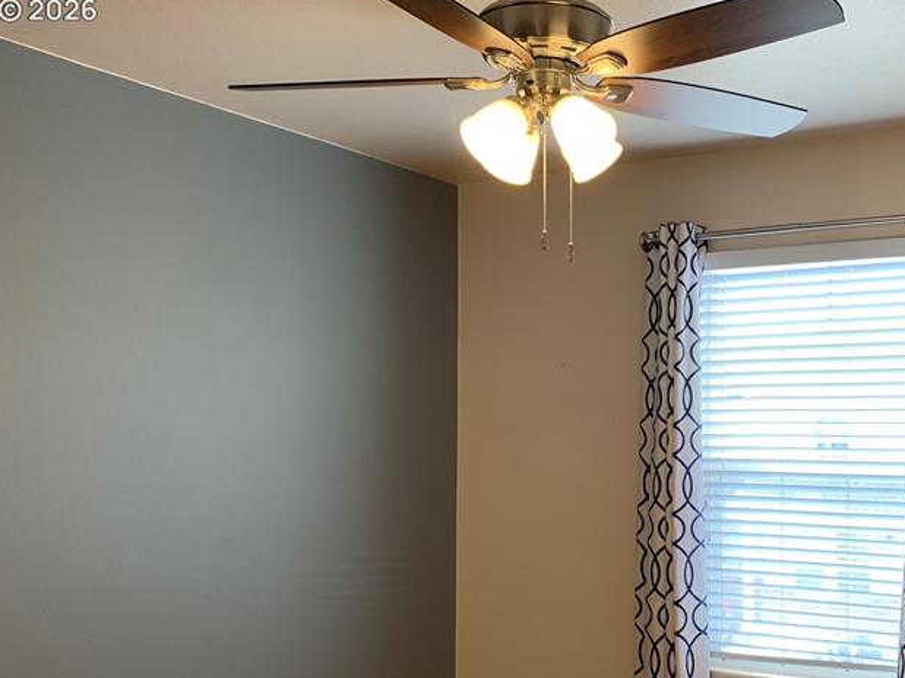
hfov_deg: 43.5
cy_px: 452
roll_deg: -0.7
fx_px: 1124
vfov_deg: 33.3
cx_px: 563
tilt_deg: -0.9
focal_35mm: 43
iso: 100
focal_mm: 4.25
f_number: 1.8
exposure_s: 1/118
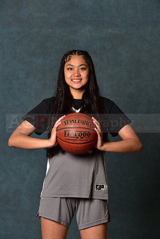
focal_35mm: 135
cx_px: 80
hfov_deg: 10.2
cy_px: 120
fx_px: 899
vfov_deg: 15.2
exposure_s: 1/160
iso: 200
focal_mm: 135
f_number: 4.5
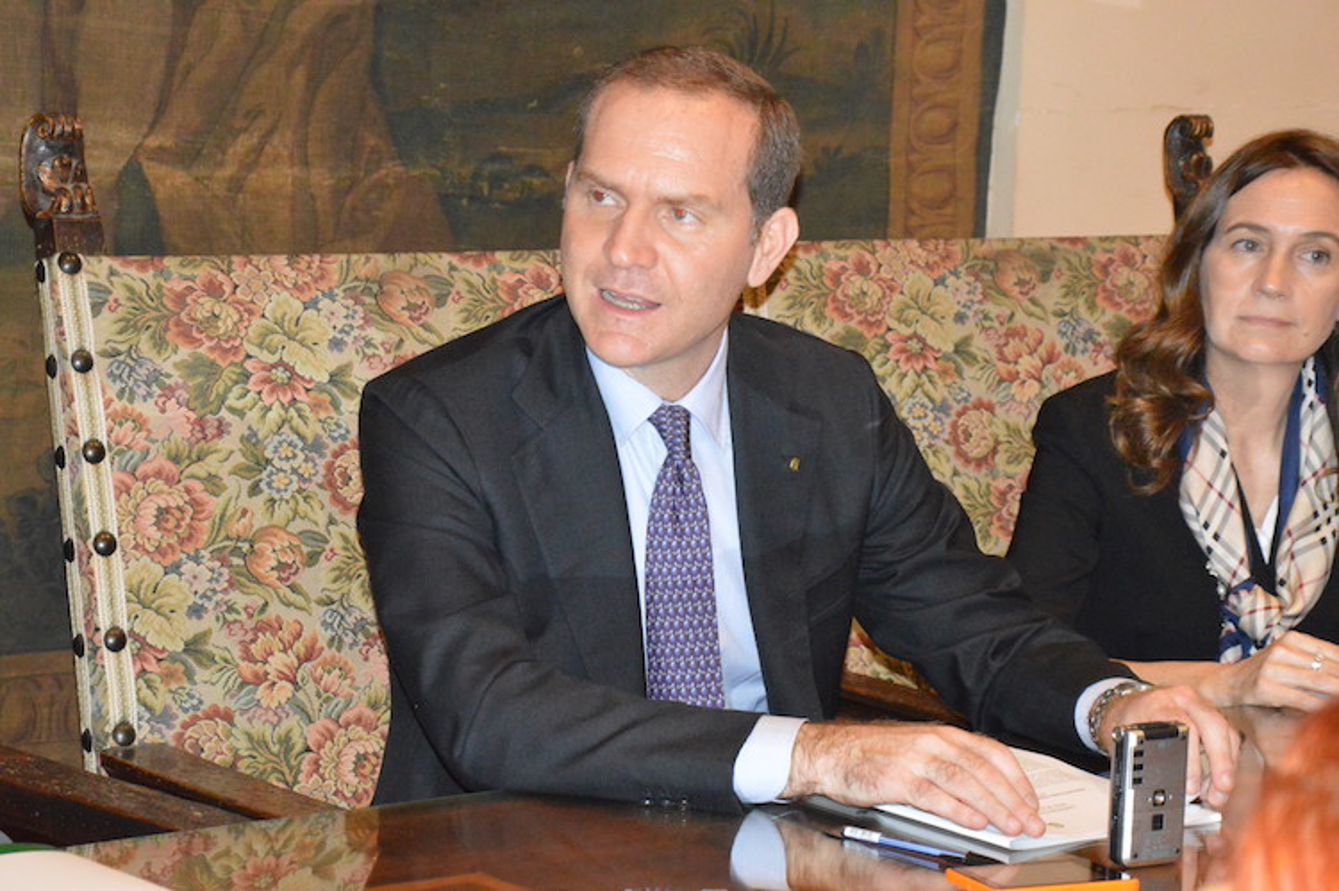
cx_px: 670
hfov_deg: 19.5
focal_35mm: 105
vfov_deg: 13.0
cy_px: 446
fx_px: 3903
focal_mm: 70
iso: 6400
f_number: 8
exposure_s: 1/125
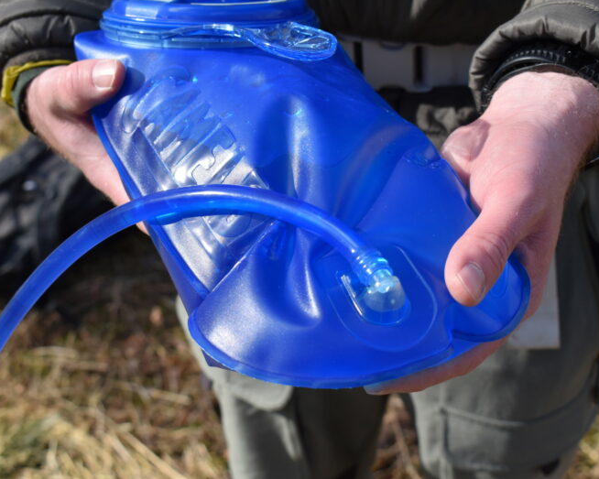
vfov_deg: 24.6
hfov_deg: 30.5
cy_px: 236
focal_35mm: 62
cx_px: 286
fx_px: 1099
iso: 200
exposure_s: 1/320
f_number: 7.1
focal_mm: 36
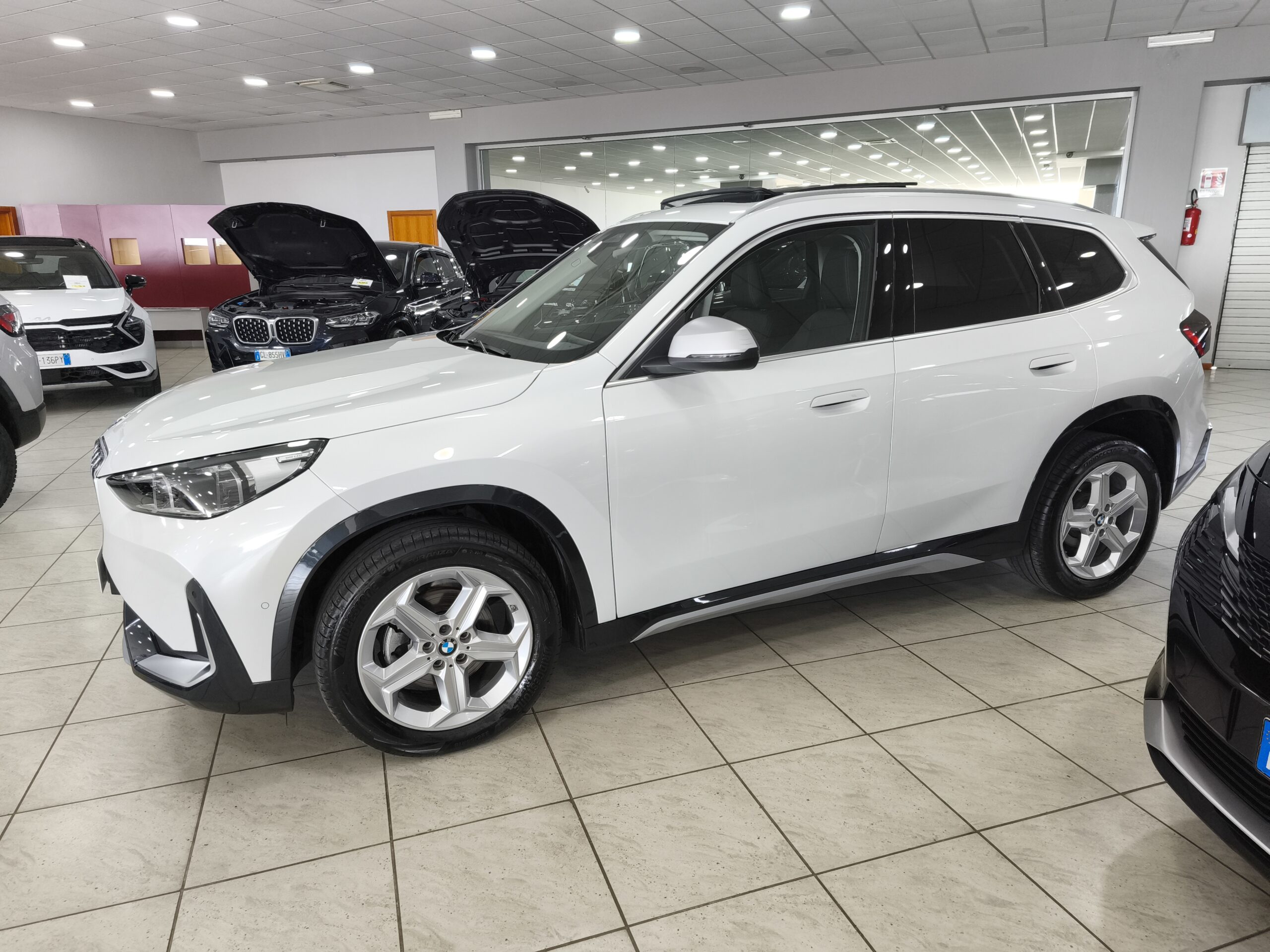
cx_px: 635
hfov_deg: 73.9
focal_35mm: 23
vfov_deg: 58.9
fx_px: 844
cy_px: 476
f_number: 1.7
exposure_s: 1/100
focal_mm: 5.35
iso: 160
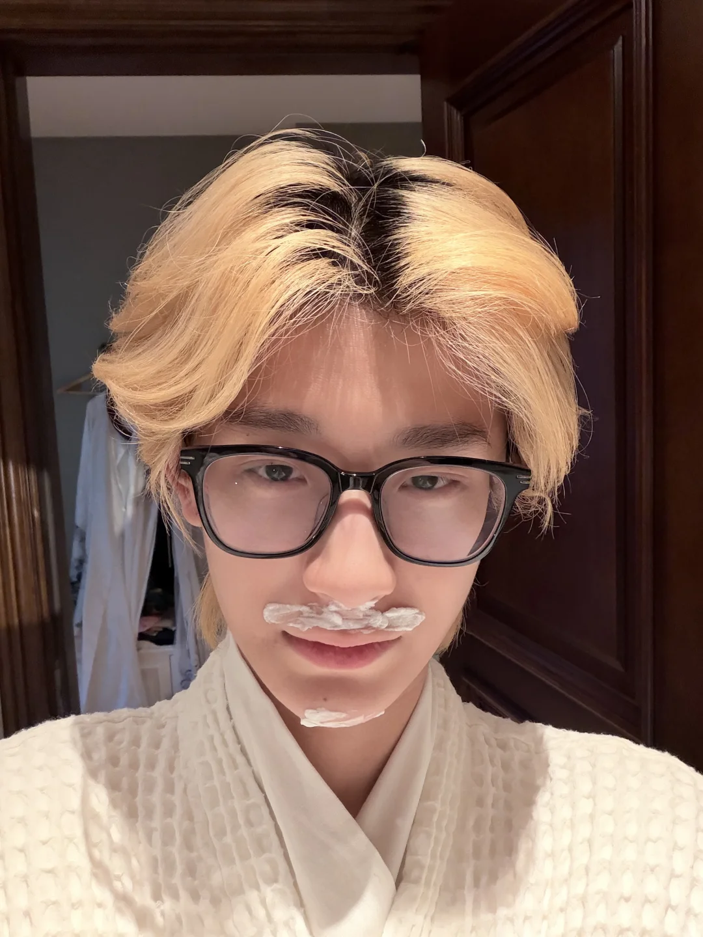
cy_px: 468
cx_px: 352
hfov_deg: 46.8
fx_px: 812
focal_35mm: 30
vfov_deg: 60.0
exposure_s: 1/50
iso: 250
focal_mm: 2.71
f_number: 1.9
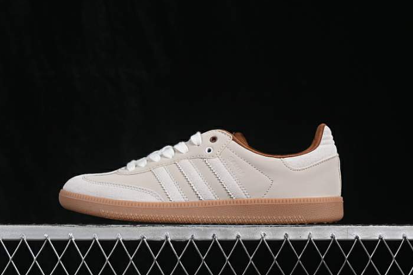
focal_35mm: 78
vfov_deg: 17.5
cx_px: 206
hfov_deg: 26.0
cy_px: 136
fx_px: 894
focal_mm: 50
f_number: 8
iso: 160
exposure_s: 1/80
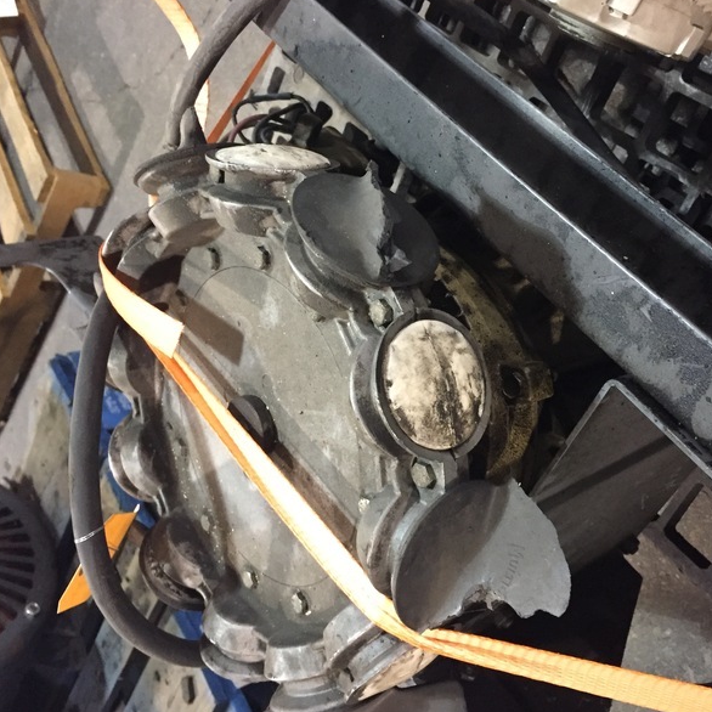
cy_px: 351
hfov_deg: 47.1
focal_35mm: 35
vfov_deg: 47.2
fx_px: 814
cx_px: 407
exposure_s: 1/15
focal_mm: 4.15
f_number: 2.2
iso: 320
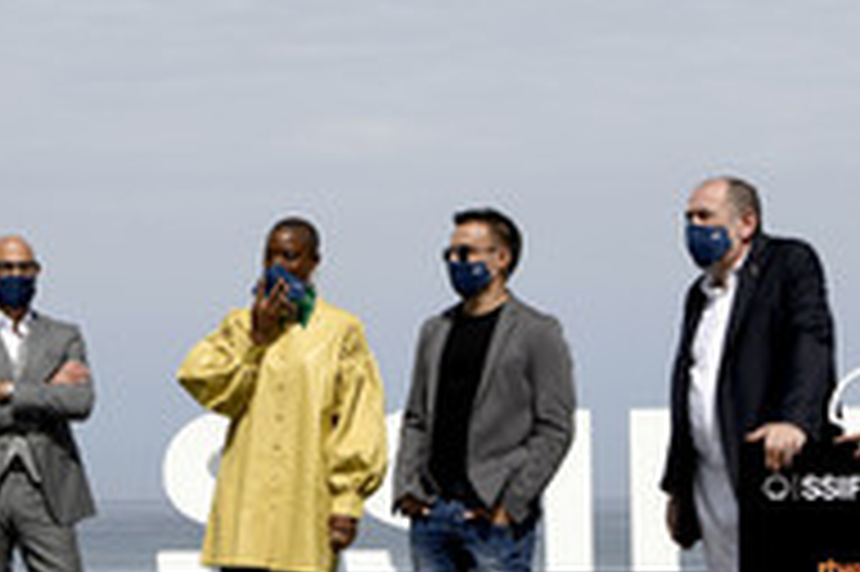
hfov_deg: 23.8
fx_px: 2029
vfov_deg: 16.0
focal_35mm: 85
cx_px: 277
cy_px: 360
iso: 200
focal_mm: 36
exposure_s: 1/5000
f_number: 4
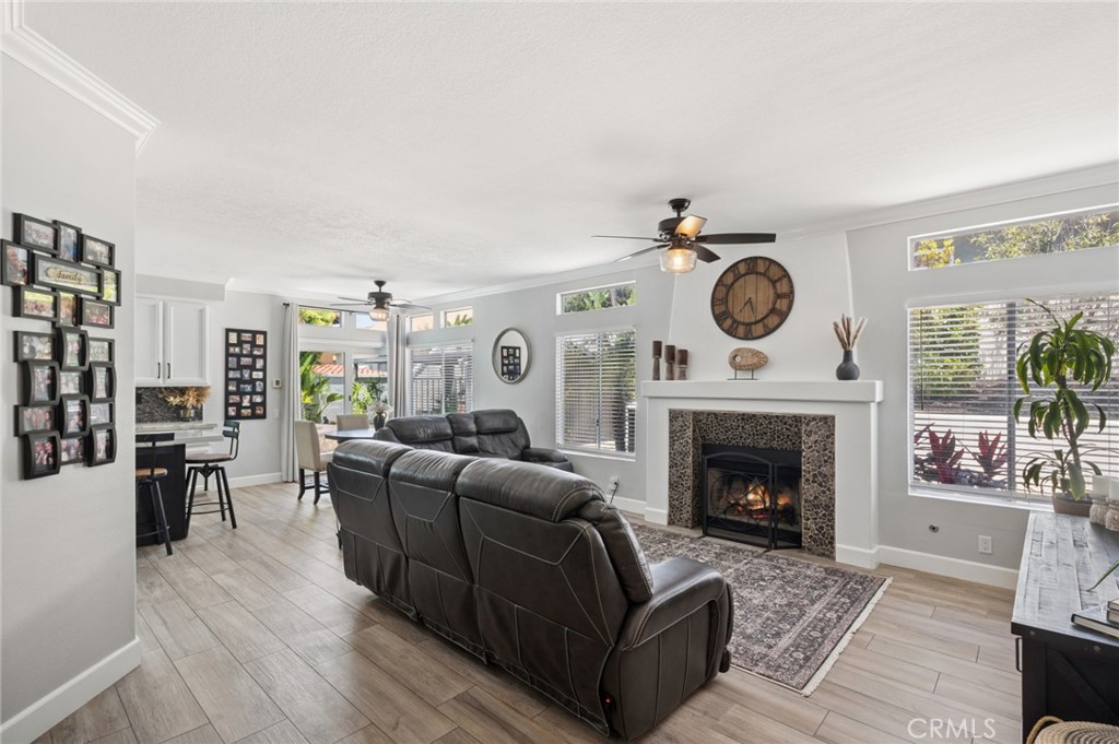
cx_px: 560
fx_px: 497
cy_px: 372
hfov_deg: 96.8
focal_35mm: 16
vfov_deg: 73.7
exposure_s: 1/13
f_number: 9
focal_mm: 16
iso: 100
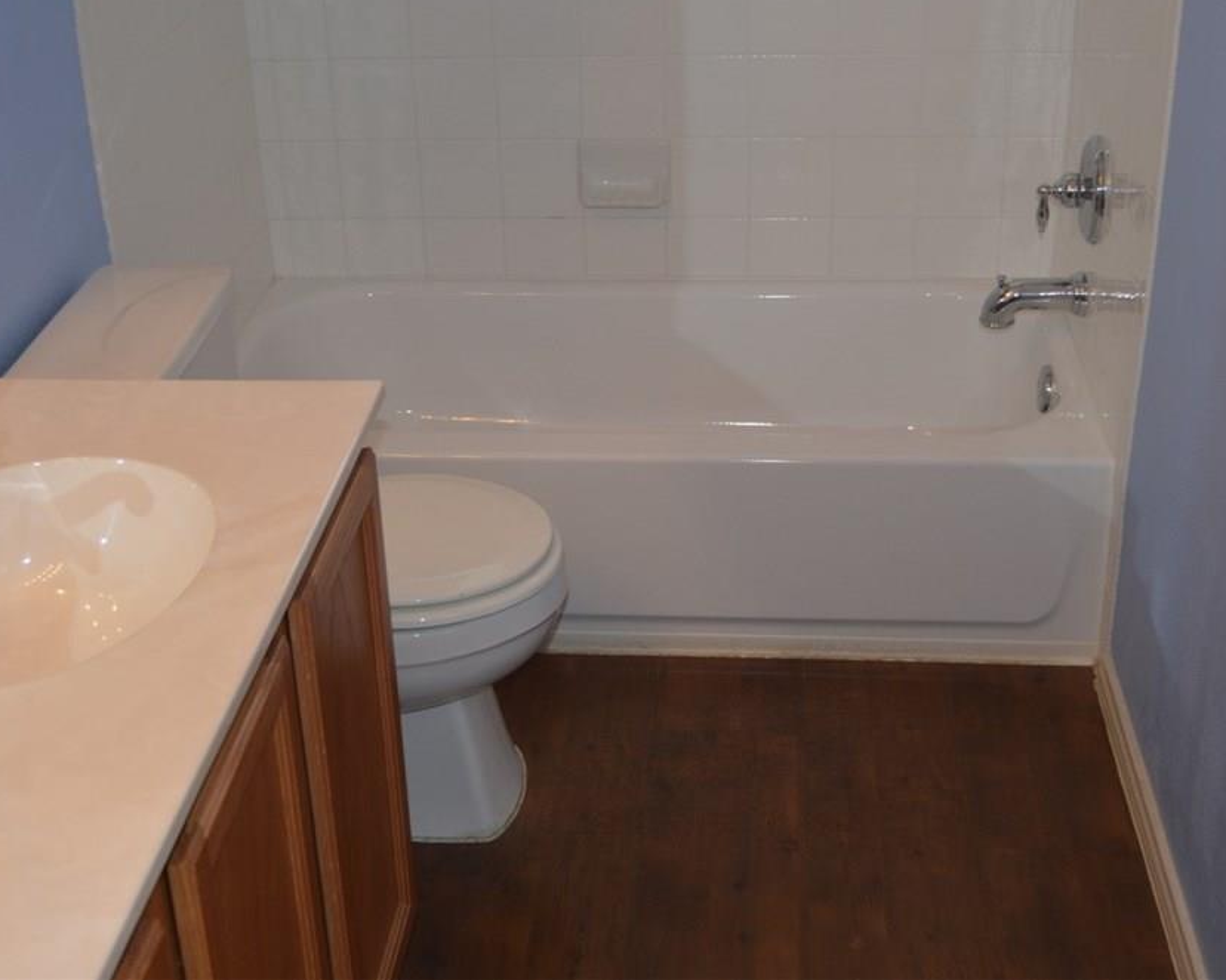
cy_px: 447
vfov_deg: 31.4
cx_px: 552
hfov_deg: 38.7
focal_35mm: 48
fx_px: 1741
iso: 400
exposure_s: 1/80
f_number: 4.2
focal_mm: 26
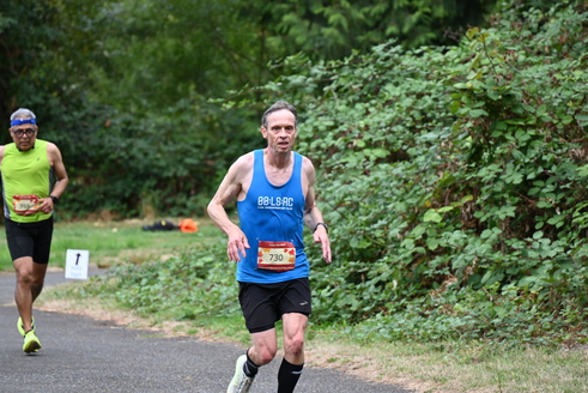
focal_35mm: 224
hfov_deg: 9.2
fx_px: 3661
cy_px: 190
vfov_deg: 6.1
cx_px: 278
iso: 640
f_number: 6.3
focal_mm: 200
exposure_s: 1/250
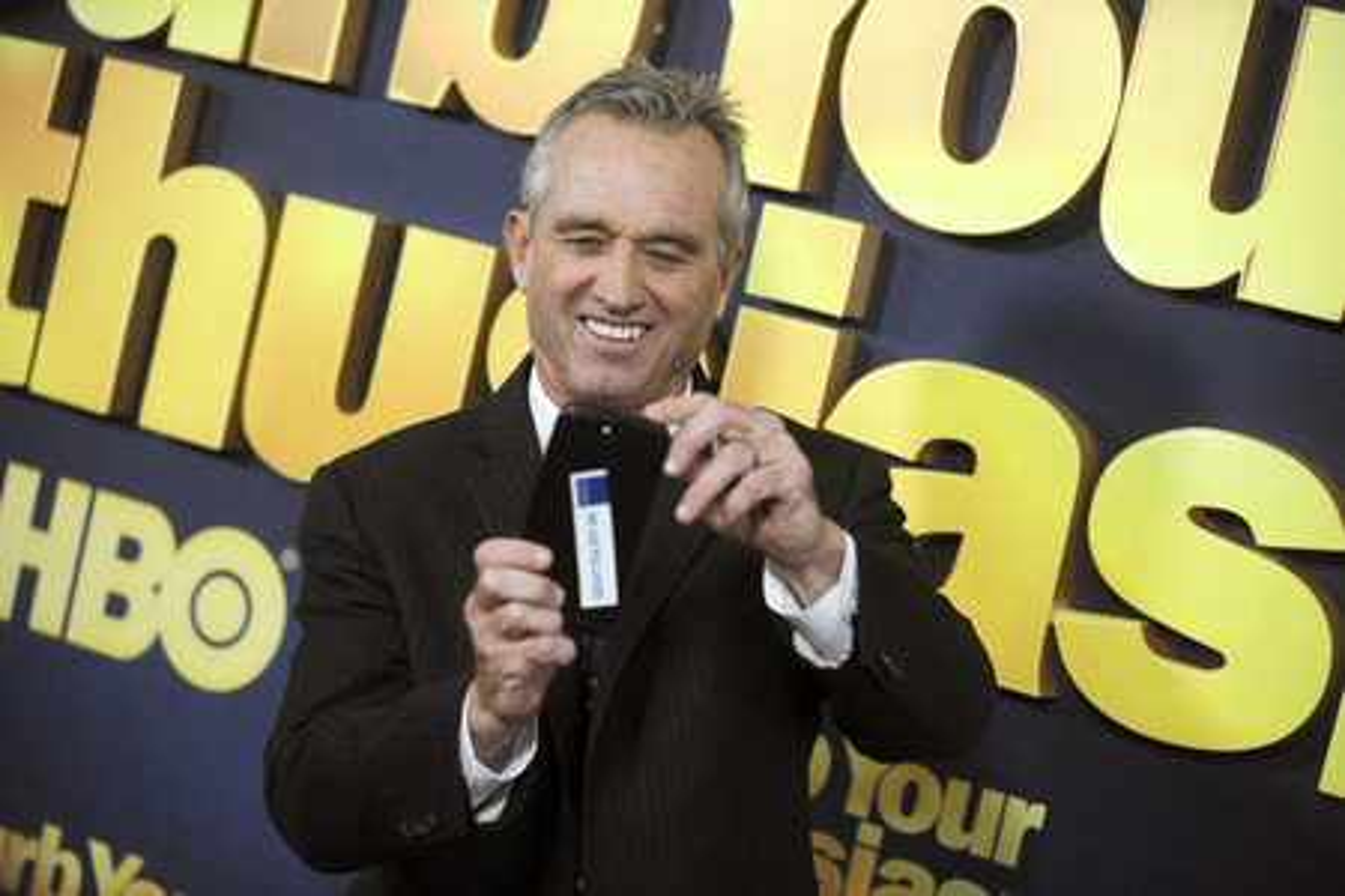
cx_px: 672
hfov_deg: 19.5
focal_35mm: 105
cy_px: 448
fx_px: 3923
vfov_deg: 13.0
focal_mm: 105
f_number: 2.8
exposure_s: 1/640
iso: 1600
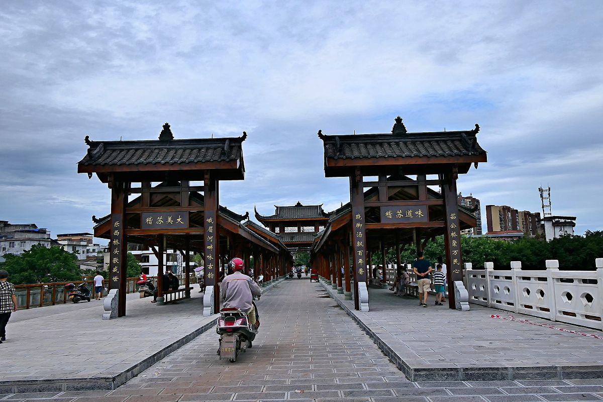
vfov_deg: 45.0
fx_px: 486
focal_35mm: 29
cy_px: 201
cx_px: 302
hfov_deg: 63.7
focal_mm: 10.7
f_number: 5.6
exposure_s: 1/500
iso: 125
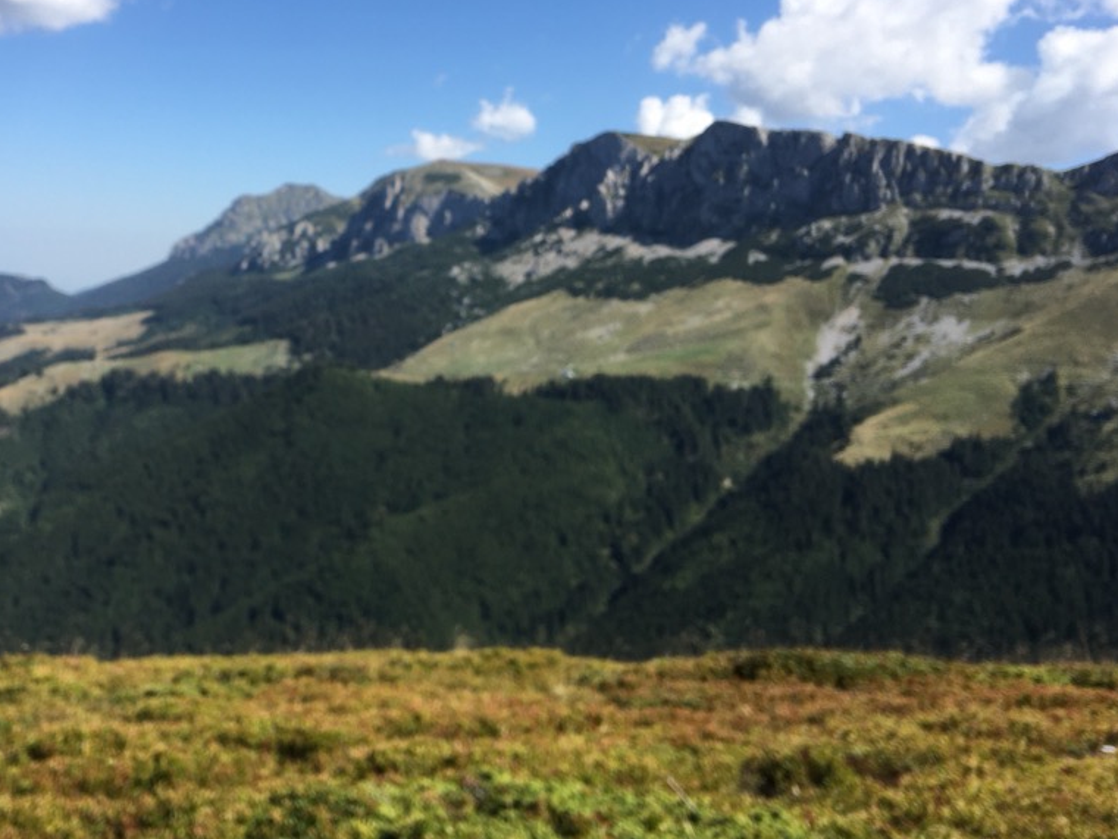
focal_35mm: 39
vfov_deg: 36.6
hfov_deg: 47.2
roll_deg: -3.6
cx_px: 385
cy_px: 322
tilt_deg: +3.2
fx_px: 1260
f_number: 2.2
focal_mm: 4.15
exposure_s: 1/1221
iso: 25
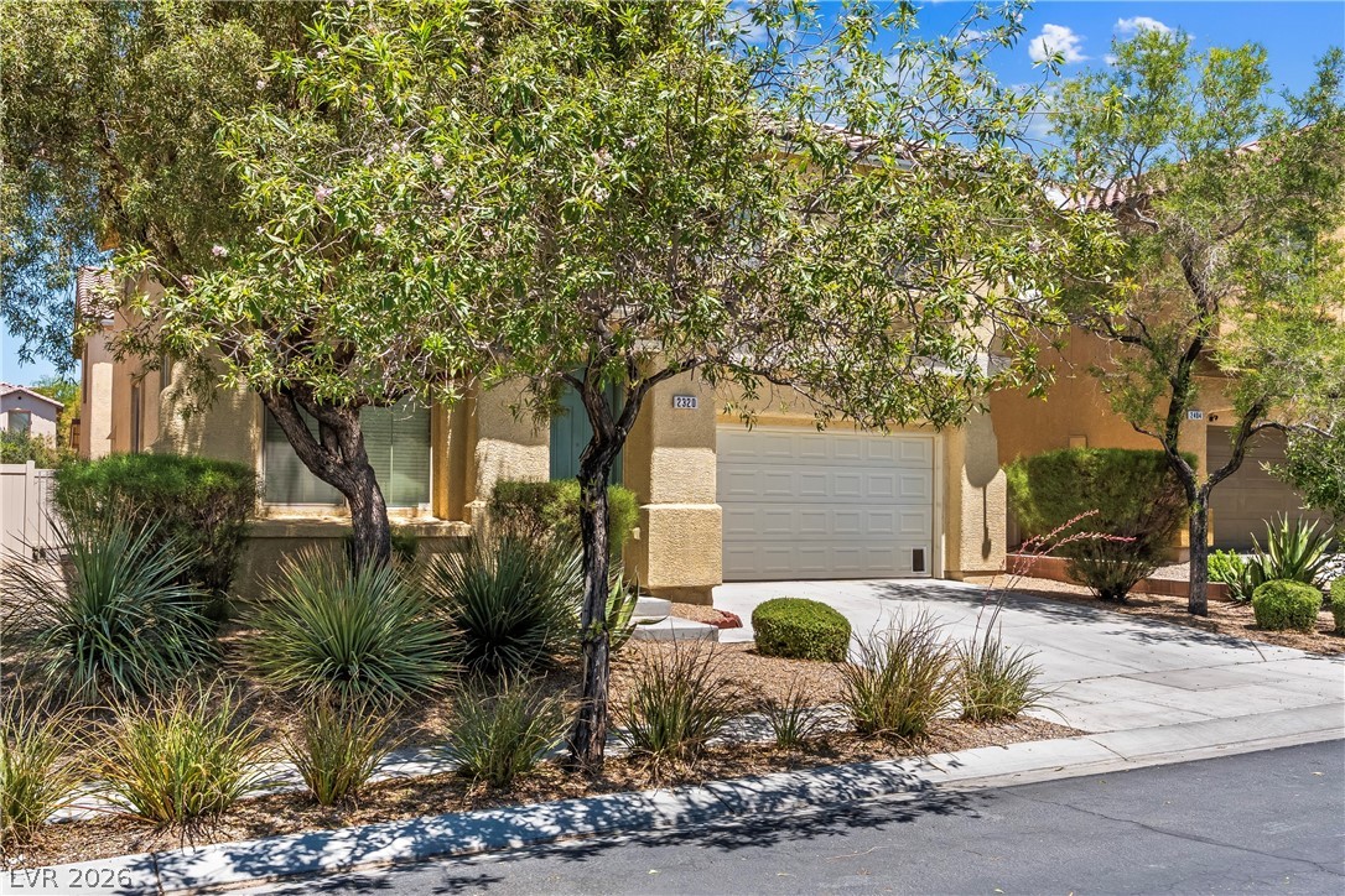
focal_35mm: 33
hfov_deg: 57.2
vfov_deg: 40.0
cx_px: 672
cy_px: 448
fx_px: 1233
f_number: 8
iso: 400
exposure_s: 1/8000
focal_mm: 22
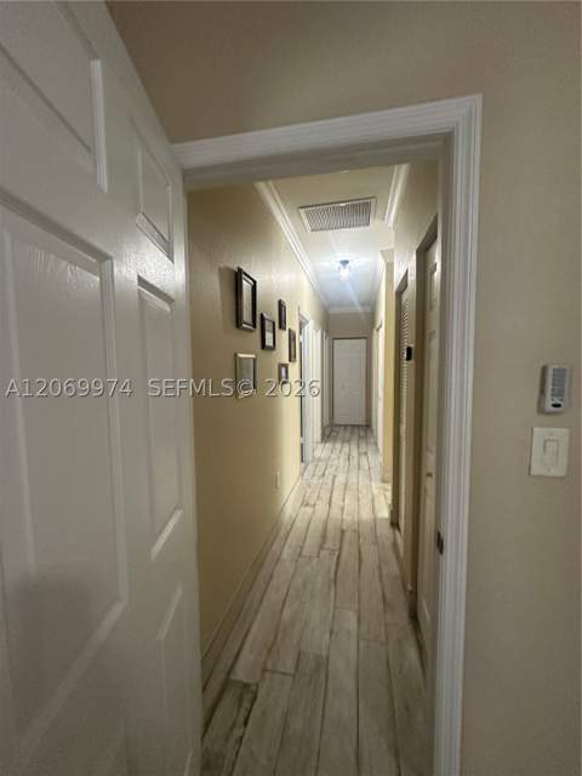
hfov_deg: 85.7
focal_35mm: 14
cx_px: 291
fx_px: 314
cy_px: 388
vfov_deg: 102.1
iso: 250
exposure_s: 1/60
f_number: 2.2
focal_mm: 2.22
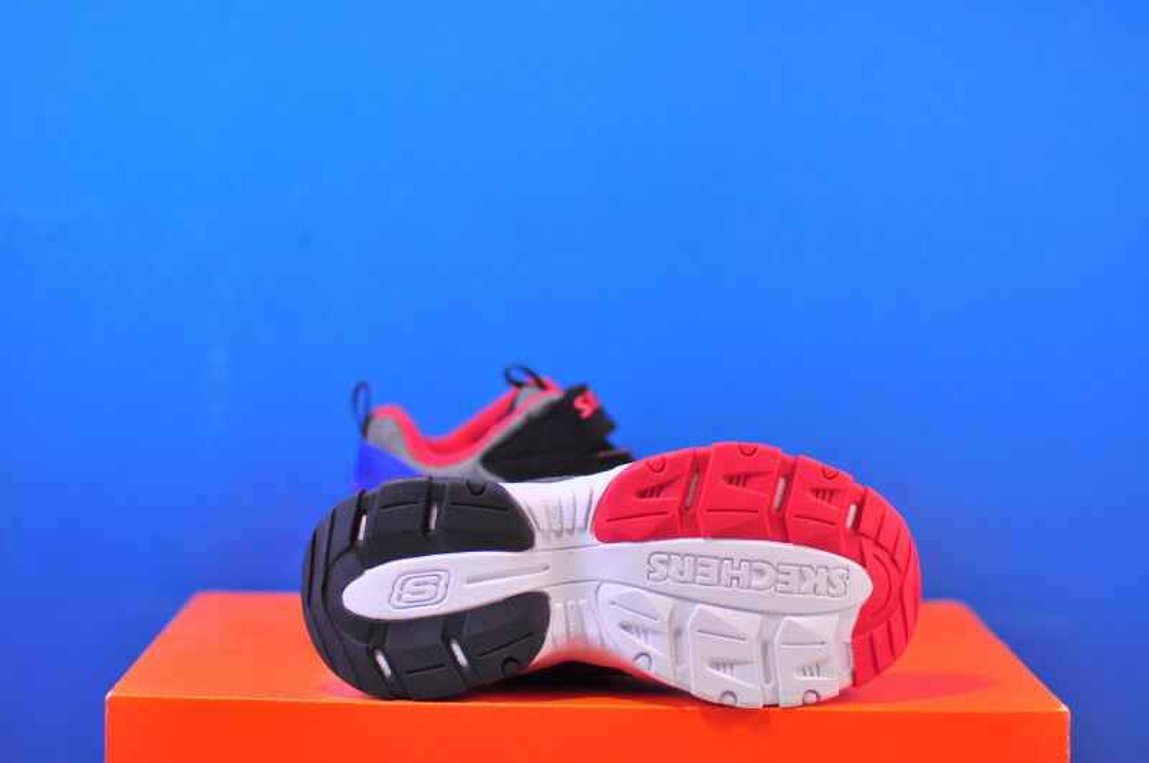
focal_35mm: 75
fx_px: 2390
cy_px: 382
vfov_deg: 18.1
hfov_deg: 27.0
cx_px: 574
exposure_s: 1/320
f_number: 2
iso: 250
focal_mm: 50
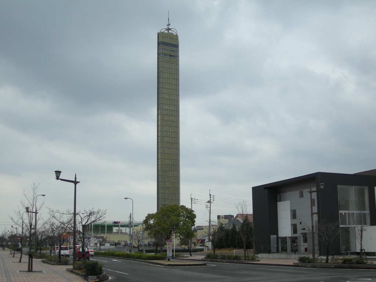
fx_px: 380
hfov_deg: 52.6
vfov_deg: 40.7
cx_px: 188
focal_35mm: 35
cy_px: 141
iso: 50
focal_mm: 5.7
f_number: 5.7
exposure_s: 1/151
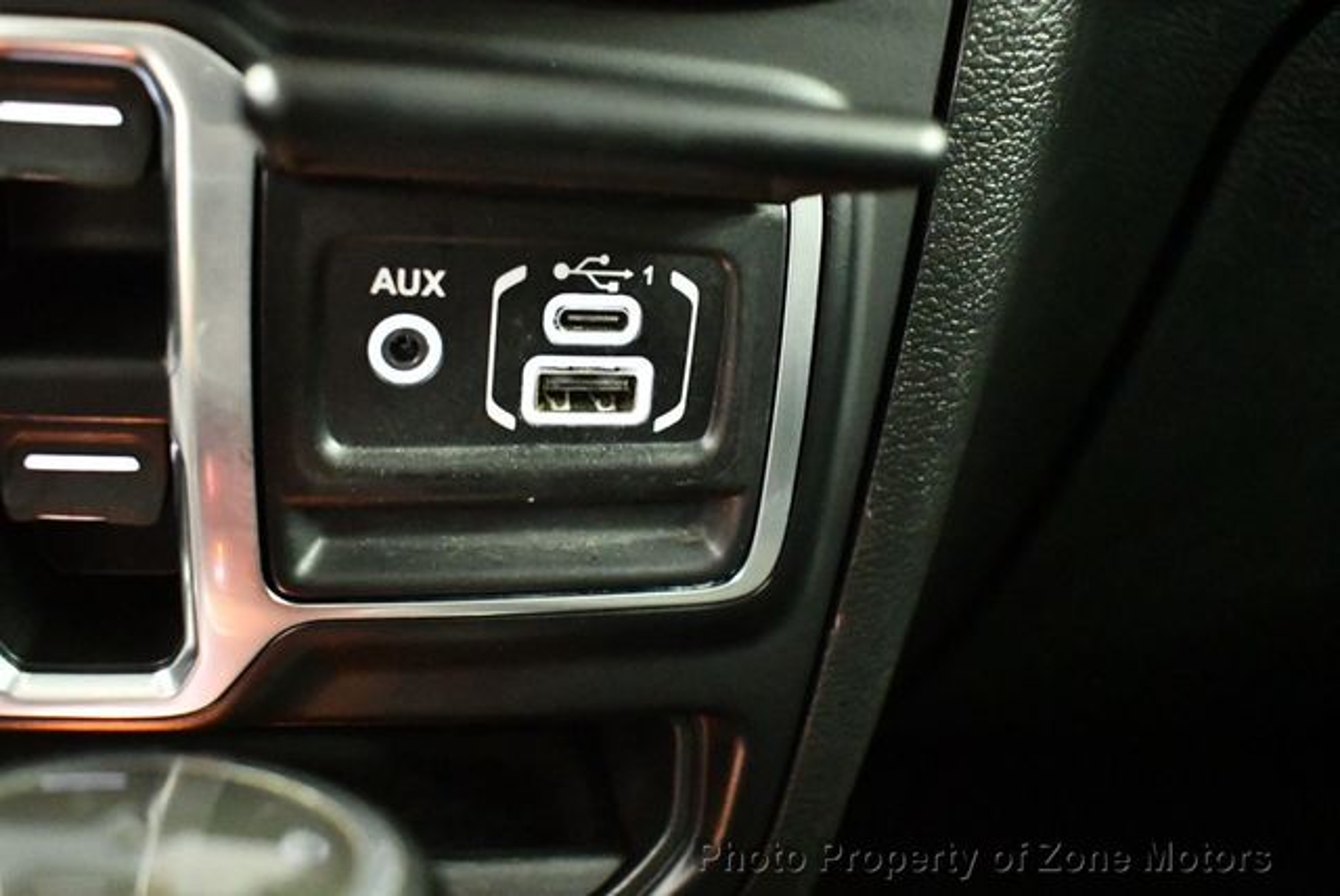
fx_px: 1341
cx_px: 670
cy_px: 448
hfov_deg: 53.1
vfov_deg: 36.9
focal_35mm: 36
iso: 12800
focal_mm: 18
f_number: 3.5
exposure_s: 1/20
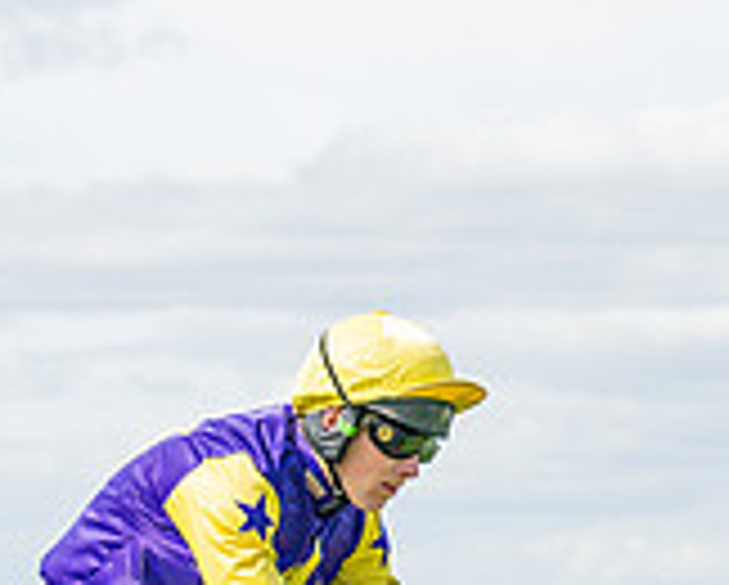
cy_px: 1087
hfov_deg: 5.2
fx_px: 7863
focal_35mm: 364
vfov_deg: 4.2
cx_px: -538
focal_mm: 71
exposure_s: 1/3200
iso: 400
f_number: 4
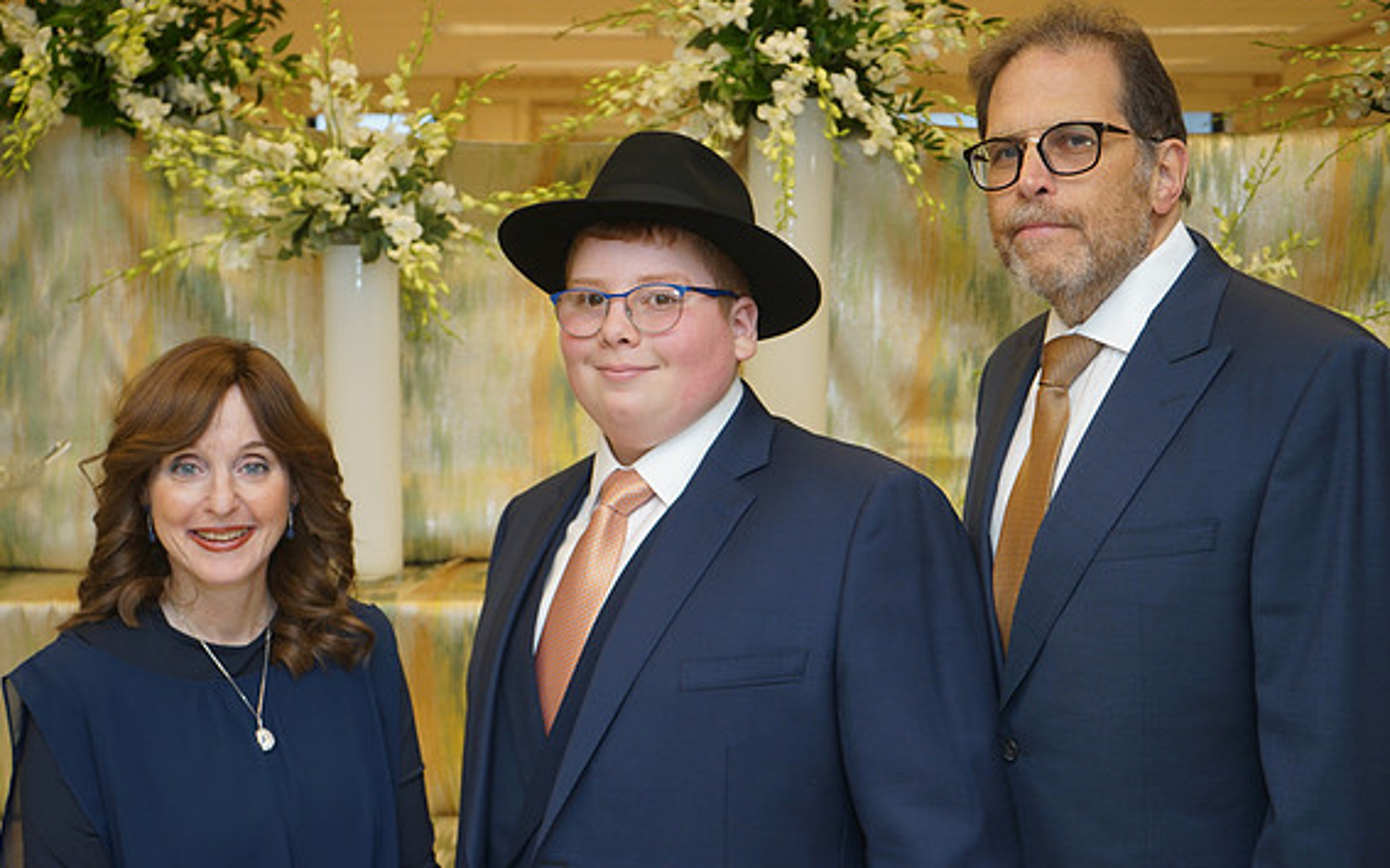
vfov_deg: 26.8
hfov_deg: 41.8
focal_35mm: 48
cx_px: 704
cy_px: 421
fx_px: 1818
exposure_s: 1/100
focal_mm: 46
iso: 500
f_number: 5.6
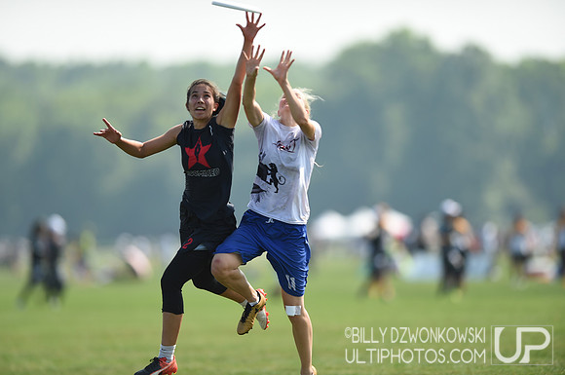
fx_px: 6269
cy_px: 188
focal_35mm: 400
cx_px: 282
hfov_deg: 5.2
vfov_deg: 3.4
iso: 100
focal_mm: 400
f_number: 2.8
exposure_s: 1/1000
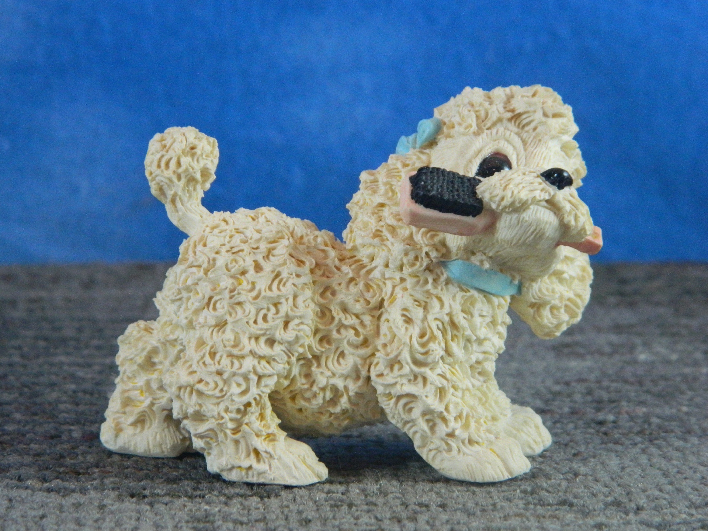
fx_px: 2638
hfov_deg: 15.3
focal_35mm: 129
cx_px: 354
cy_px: 266
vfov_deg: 11.5
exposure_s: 1/25
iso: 400
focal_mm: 23.2
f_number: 4.7
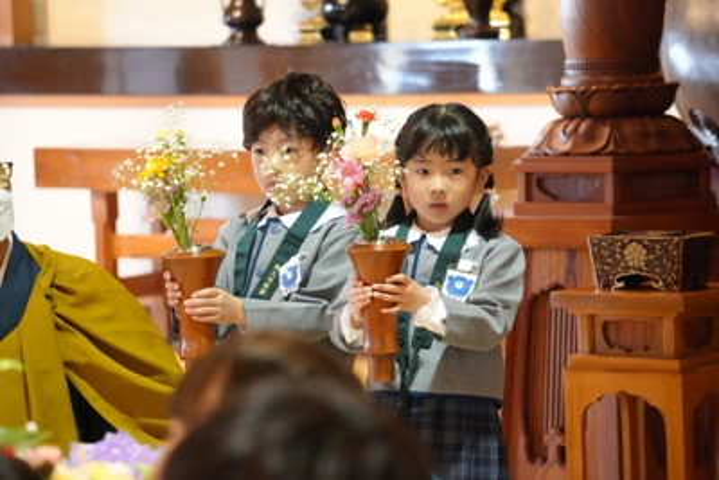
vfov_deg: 6.9
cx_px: 360
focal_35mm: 200
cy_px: 240
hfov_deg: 10.3
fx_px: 3986
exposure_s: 1/50
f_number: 5.6
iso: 6400
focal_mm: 133
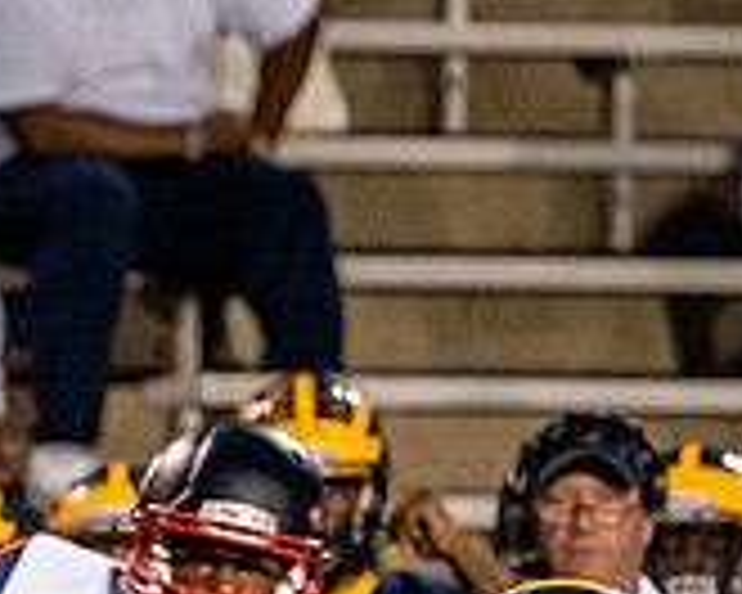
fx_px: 41439
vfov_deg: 0.8
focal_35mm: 1887
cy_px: 916
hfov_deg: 1.0
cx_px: -157
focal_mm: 312
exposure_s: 1/500
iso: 6400
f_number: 5.6
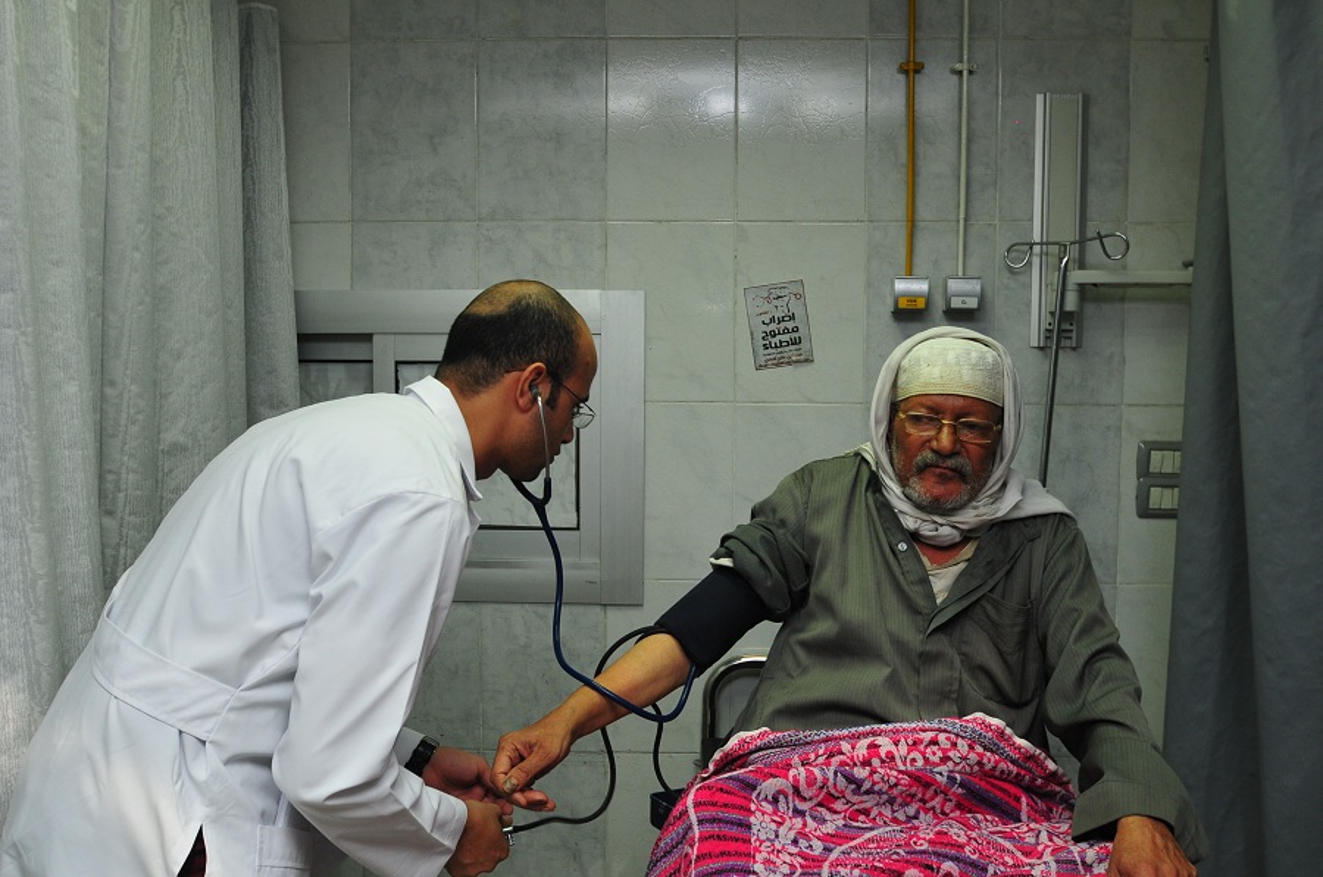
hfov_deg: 53.2
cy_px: 438
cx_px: 662
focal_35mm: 36
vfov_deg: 36.8
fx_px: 1321
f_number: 4.5
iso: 500
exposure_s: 1/60
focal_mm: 24
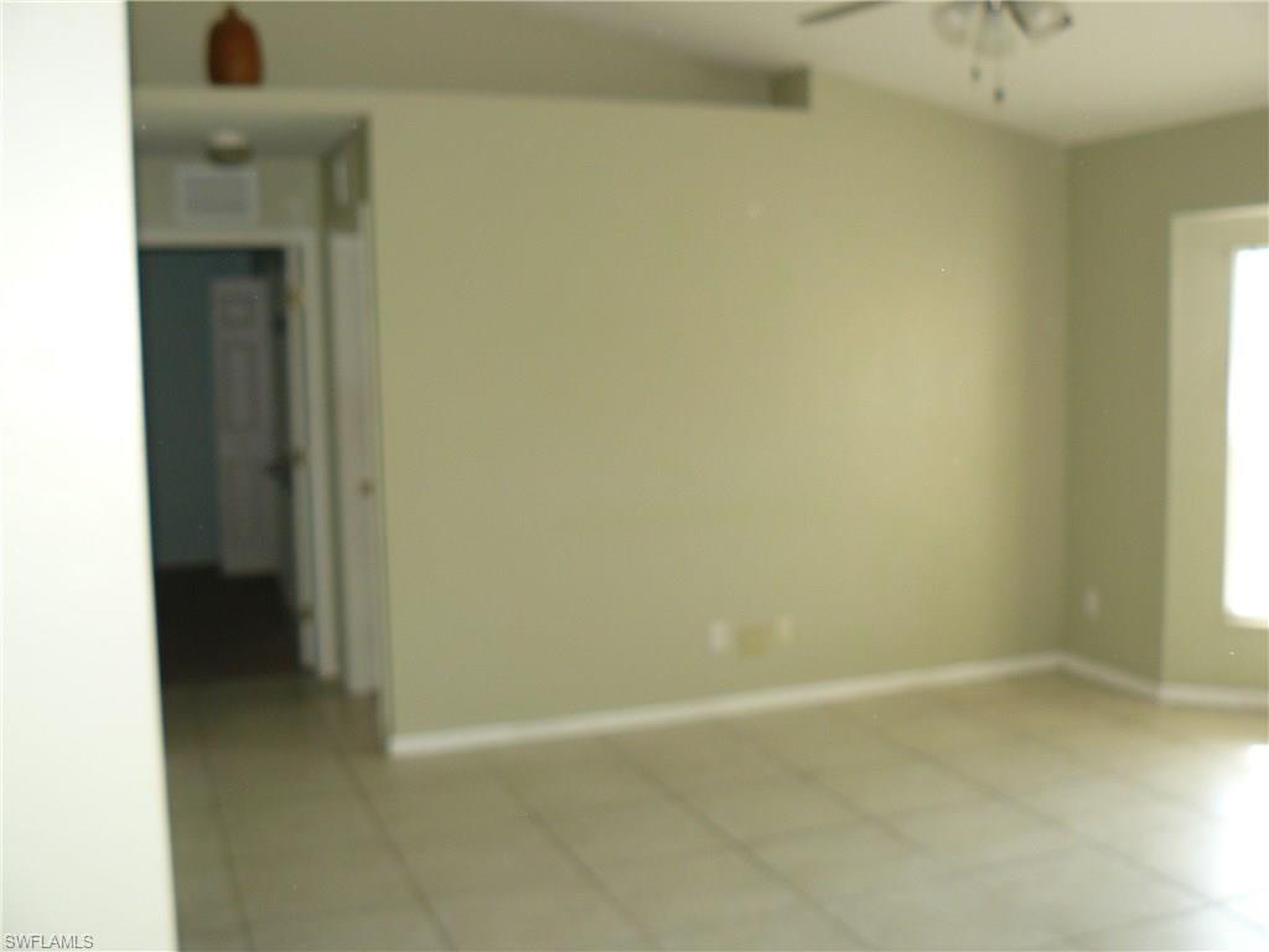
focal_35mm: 36
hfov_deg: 51.4
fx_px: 1320
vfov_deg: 39.7
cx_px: 634
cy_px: 476
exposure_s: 1/30
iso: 100
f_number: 2.8
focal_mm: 6
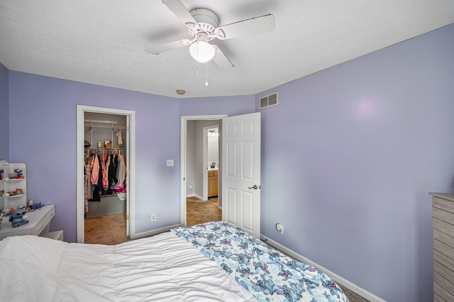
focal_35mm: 14
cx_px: 227
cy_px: 151
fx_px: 177
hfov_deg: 104.3
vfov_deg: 81.2
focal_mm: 14
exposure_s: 1/20
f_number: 4
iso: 400
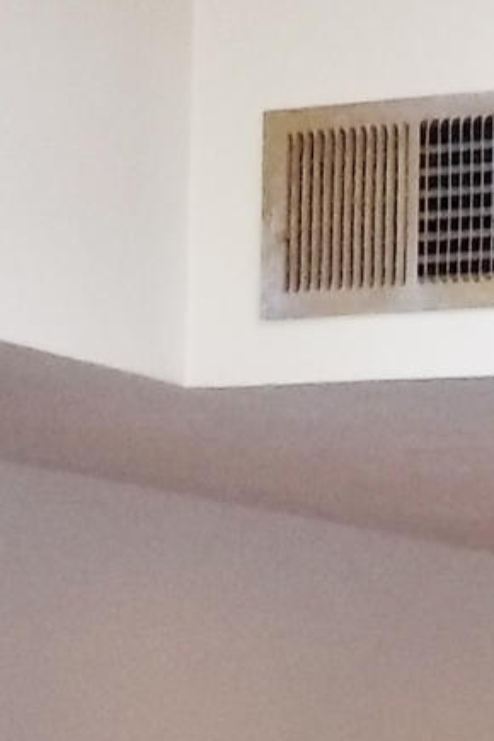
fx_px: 3396
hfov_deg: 8.3
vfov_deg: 11.5
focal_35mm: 165
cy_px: 1356
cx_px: 266
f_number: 3.1
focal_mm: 4
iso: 180
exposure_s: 1/30
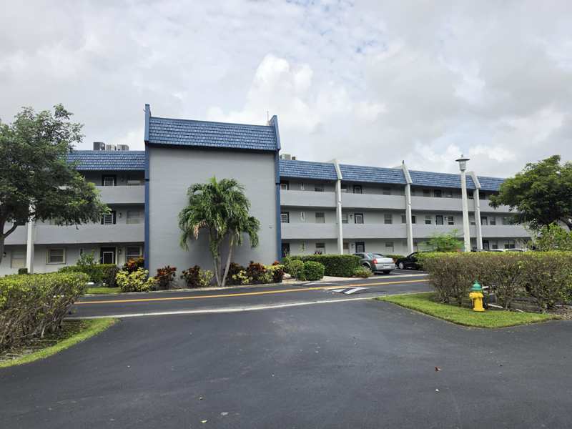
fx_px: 380
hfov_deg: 73.9
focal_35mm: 23
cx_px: 286
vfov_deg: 58.9
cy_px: 214
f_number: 1.4
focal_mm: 6.5
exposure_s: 1/6571
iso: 64
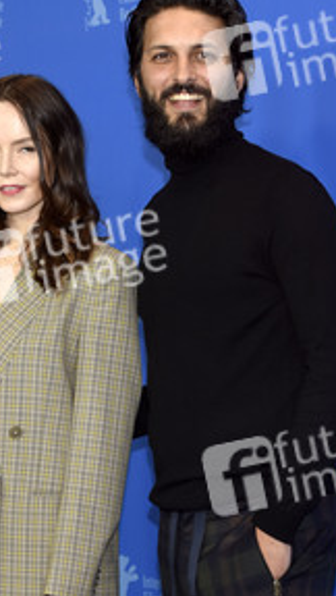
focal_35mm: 153
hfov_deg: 7.9
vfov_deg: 14.0
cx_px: 120
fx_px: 2417
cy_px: 363
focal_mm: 70
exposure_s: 1/400
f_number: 3.2
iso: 640
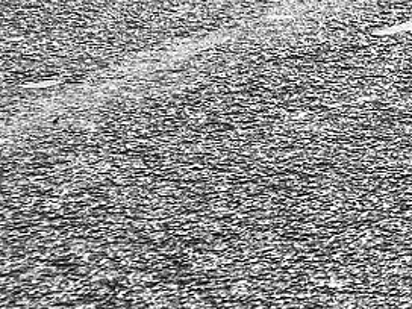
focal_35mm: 385
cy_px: -205
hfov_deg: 5.0
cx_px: 968
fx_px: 4582
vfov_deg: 3.8
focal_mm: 68
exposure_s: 1/640
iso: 250
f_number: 4.5
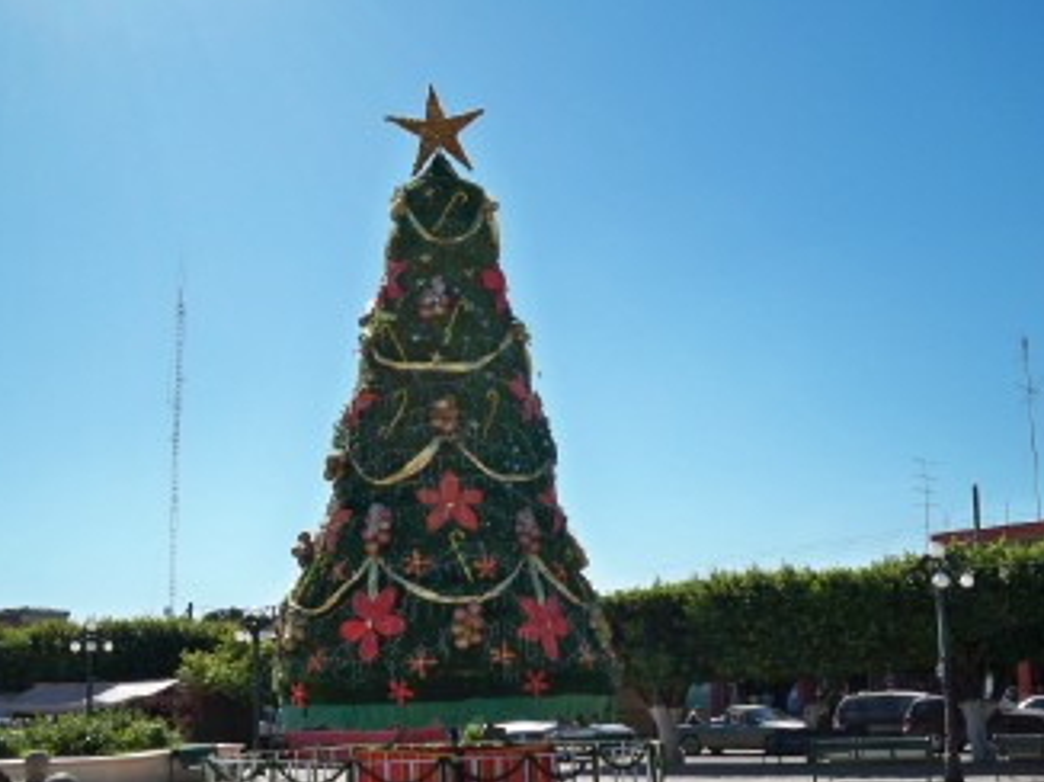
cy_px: 420
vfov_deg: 33.5
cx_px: 567
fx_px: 1296
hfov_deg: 43.8
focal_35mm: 43
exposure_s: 1/500
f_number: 4.7
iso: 64
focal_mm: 6.3
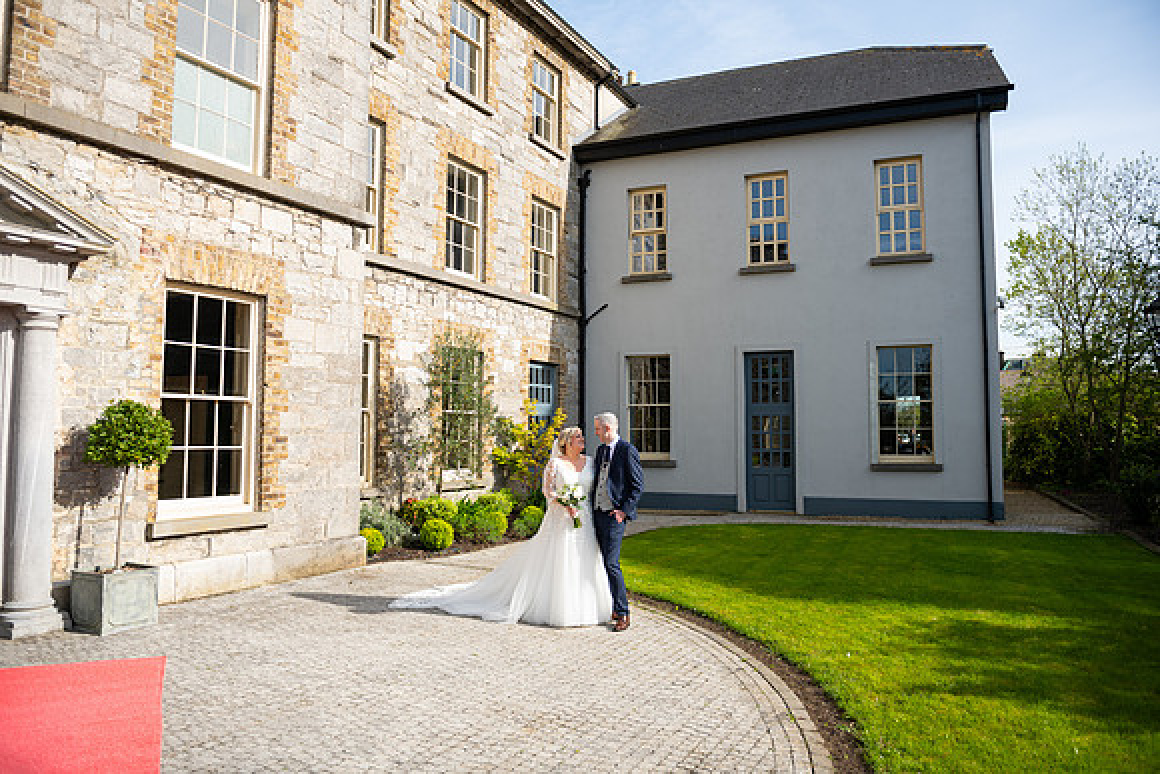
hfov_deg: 73.7
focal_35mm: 24
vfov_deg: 53.2
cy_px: 387
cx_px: 580
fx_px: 773
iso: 80
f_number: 3.5
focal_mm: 24
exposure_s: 1/500
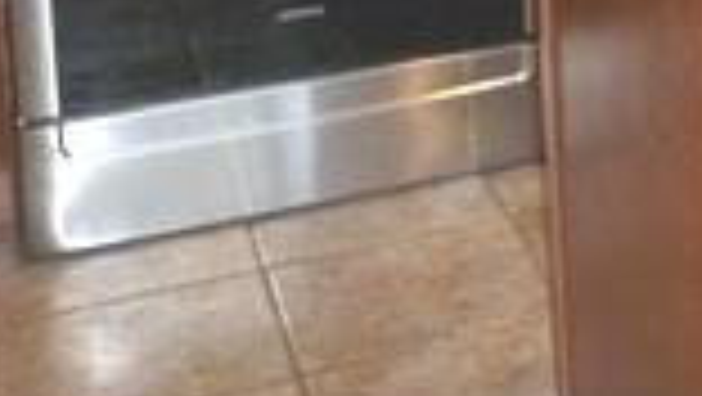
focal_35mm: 107
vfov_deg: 10.2
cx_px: 1224
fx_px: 1993
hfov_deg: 16.9
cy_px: -477
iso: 400
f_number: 3.3
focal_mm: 4.3
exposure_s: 1/60
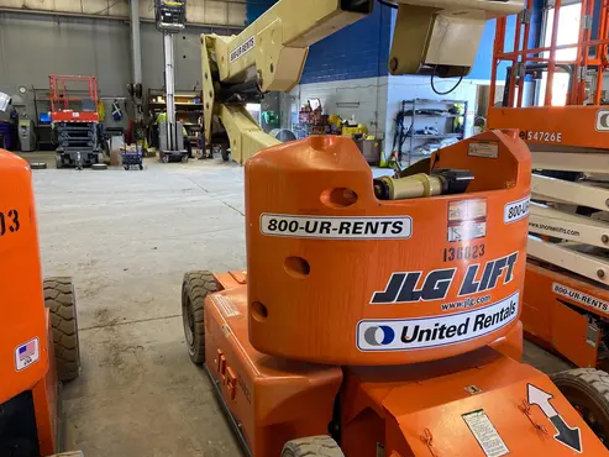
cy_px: 230
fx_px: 510
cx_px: 325
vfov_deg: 48.2
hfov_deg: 61.6
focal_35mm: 29
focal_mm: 4.25
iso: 125
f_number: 1.8
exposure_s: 1/60
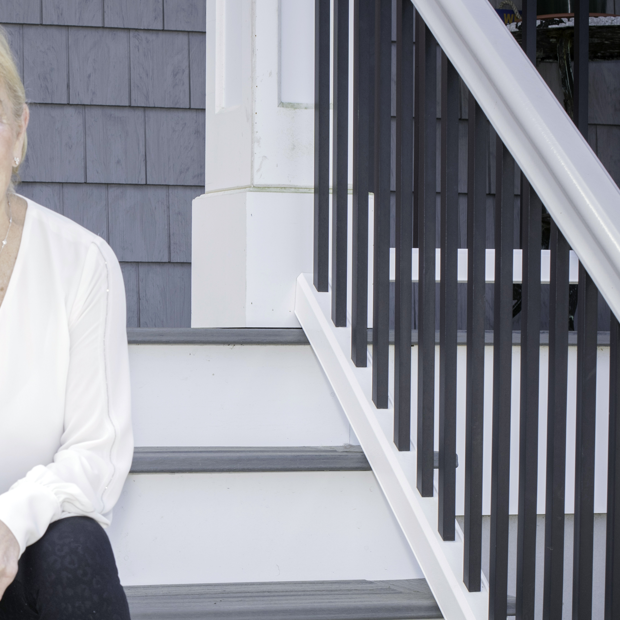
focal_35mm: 112
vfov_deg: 15.5
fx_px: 2270
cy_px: 464
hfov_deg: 15.3
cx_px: 15
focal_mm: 50
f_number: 8
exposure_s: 1/250
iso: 200
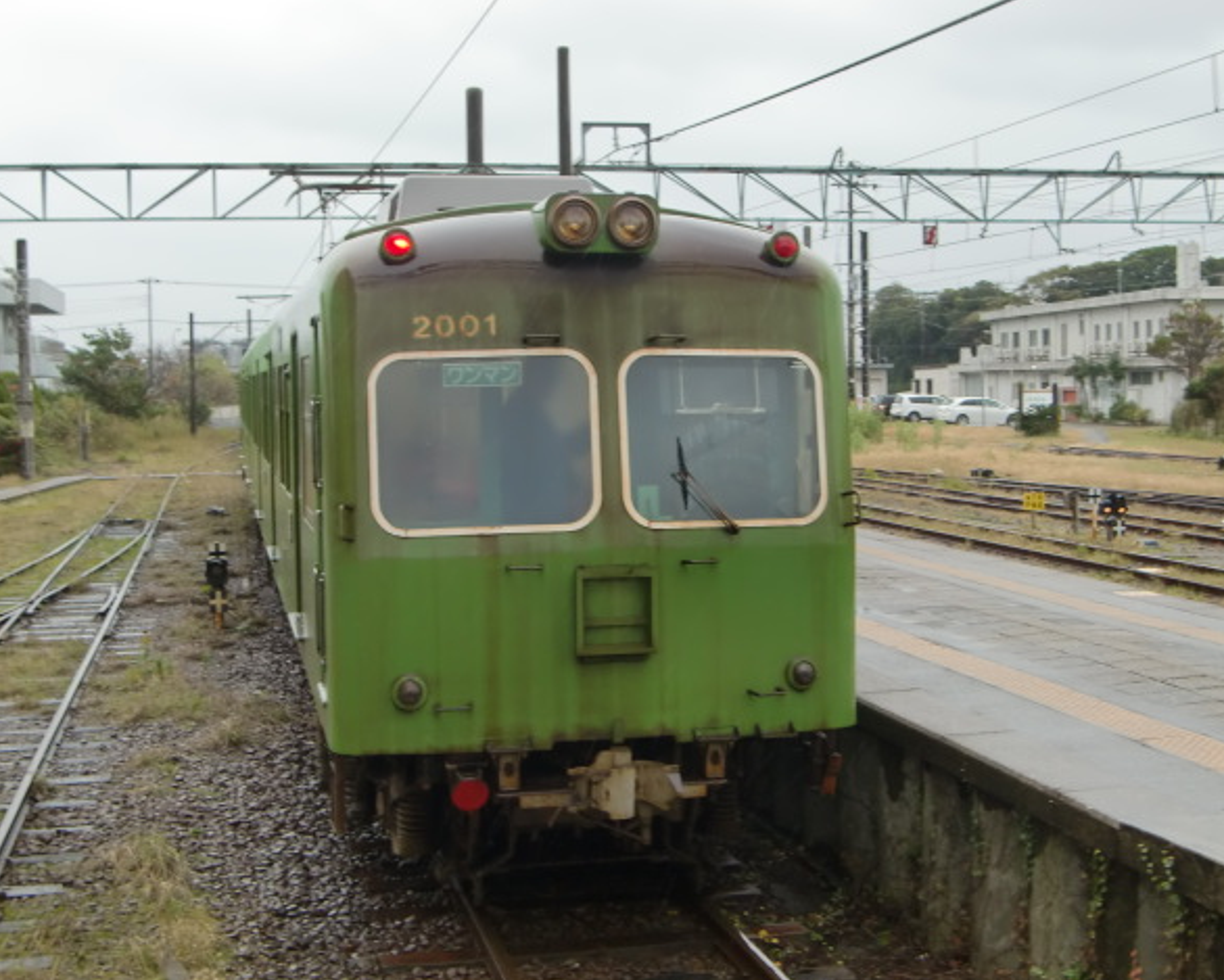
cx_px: 627
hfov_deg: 38.0
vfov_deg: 30.8
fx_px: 1775
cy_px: 493
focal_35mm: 49
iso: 64
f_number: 3.3
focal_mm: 8.2
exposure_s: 1/100
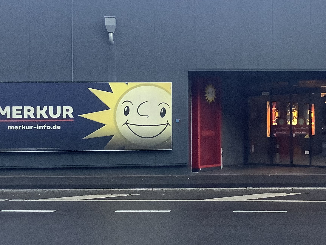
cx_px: 270
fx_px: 546
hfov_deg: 32.2
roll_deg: +1.2
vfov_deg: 25.2
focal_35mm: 58
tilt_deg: -0.5
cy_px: 121
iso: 200
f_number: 2.4
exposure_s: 1/50
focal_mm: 3.3
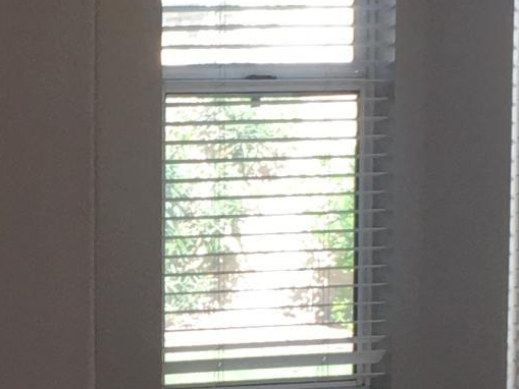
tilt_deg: -4.6
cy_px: 336
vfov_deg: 8.7
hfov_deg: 11.3
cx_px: -106
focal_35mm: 171
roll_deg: -0.1
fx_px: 2564
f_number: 2.2
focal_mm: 4.15
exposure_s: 1/120
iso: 40
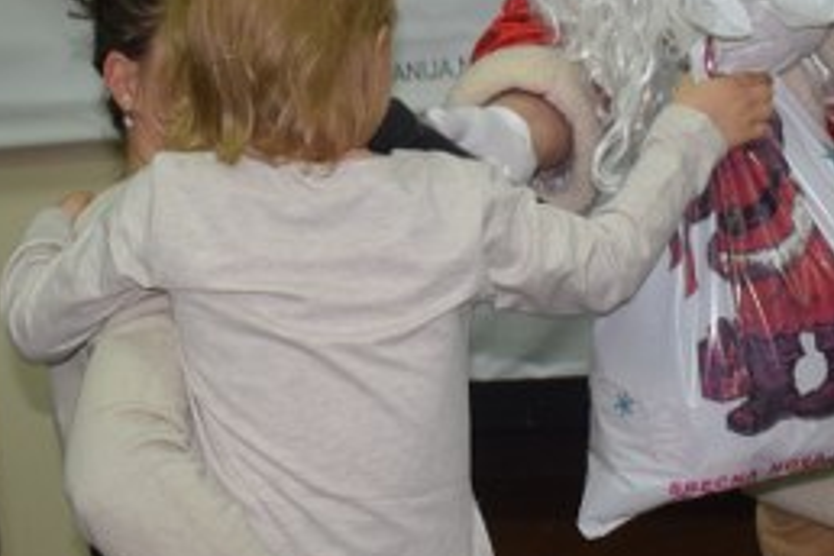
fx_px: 2019
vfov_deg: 15.6
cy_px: 113
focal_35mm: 87
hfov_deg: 23.3
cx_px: 462
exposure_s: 1/80
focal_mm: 25
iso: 800
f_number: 4.5
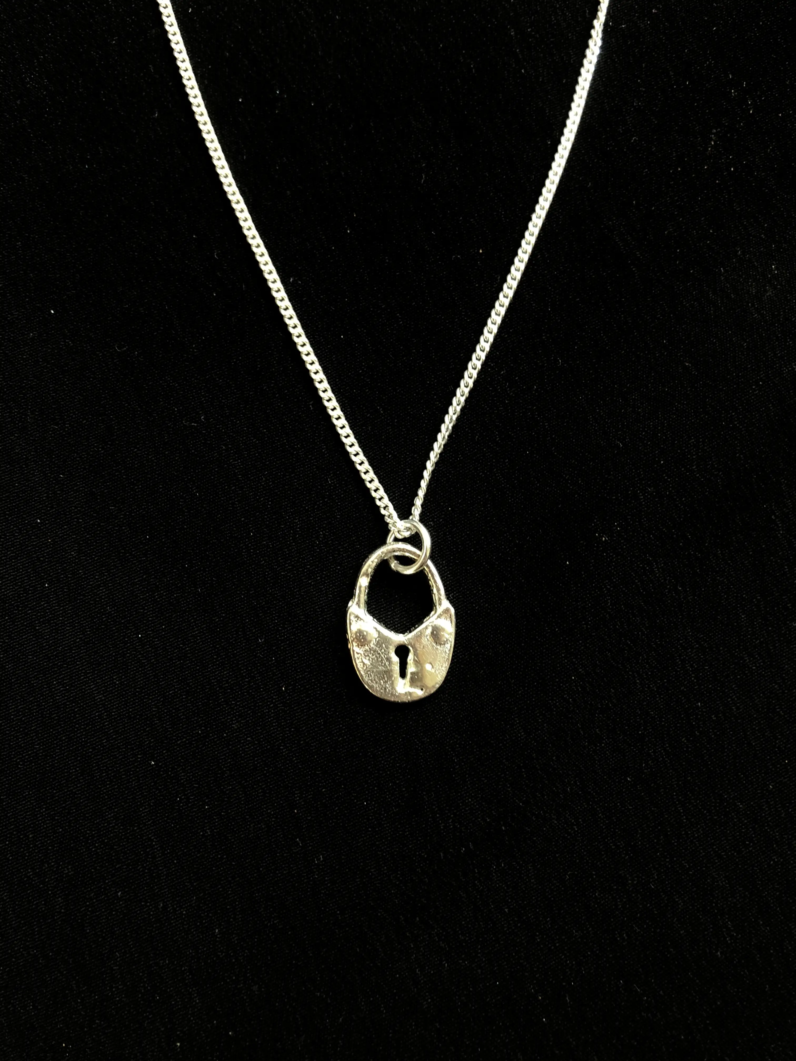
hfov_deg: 49.7
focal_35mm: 28
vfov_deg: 63.4
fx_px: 858
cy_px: 530
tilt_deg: -78.6
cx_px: 398
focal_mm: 3.99
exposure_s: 1/17
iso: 50
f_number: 1.8
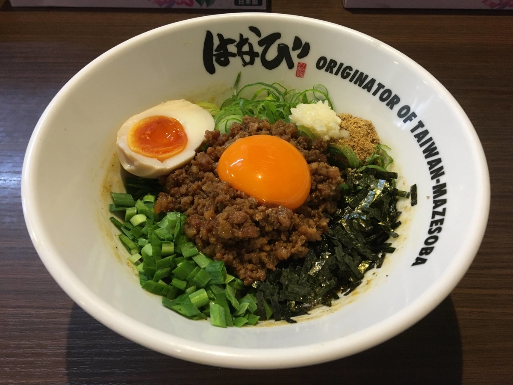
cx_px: 256
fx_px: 430
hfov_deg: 61.7
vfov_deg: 48.2
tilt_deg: -50.8
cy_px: 192
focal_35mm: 29
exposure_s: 1/30
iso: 160
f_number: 2.2
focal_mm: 4.15
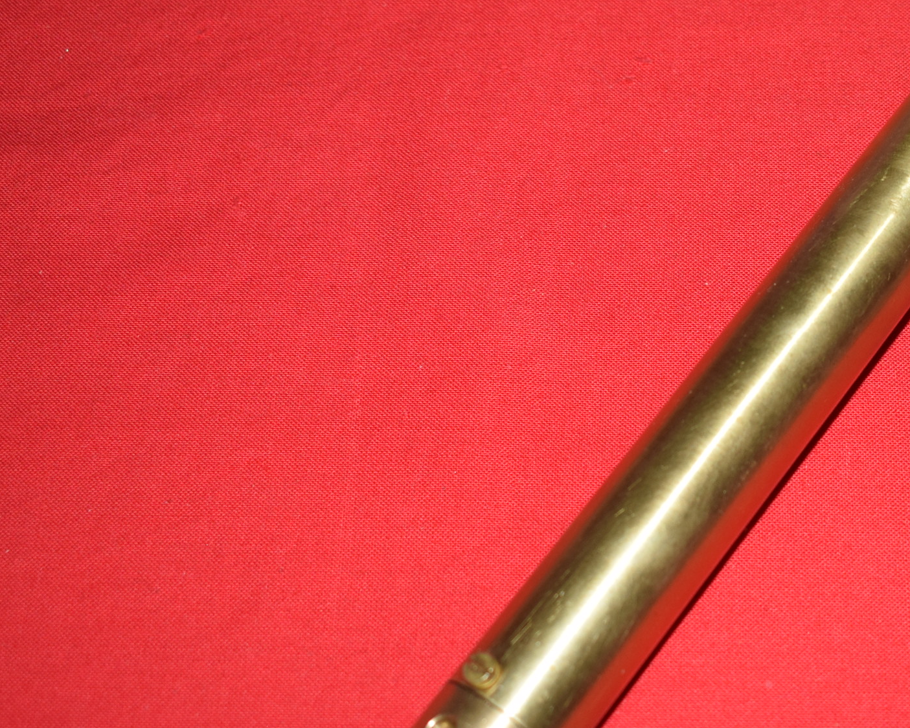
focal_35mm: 81
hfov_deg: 23.0
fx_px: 2182
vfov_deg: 18.9
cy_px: 319
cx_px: 799
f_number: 5
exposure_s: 1/200
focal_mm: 27
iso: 400
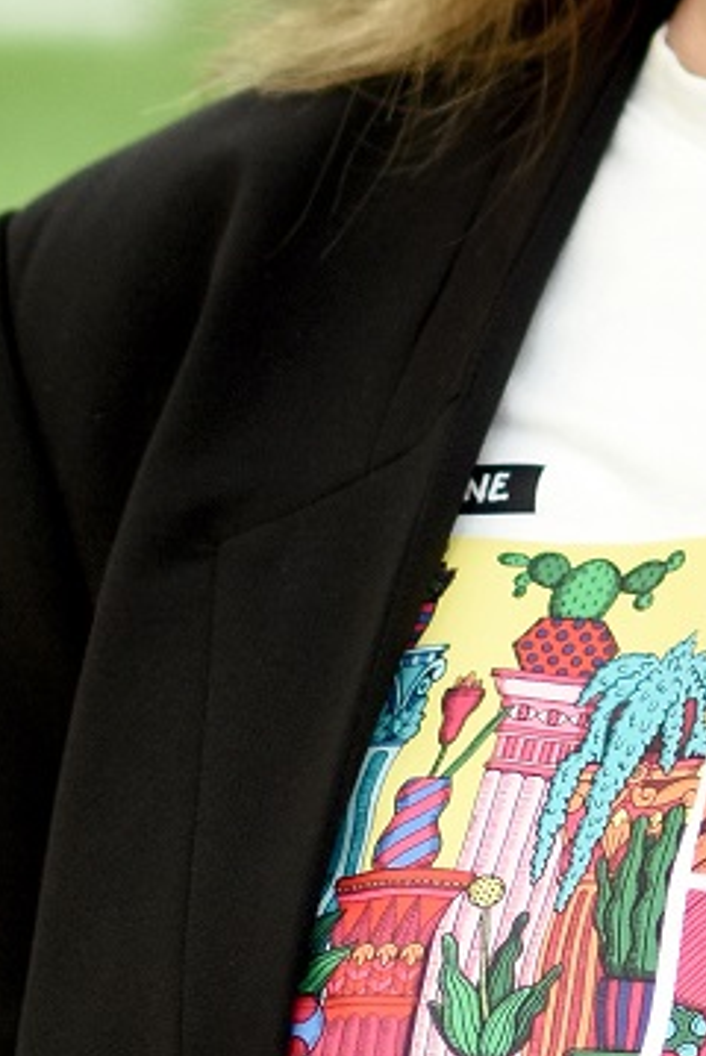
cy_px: 394
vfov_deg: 9.4
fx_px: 6432
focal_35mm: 219
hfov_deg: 6.2
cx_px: 944
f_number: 1.8
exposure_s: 1/800
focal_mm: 35
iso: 320
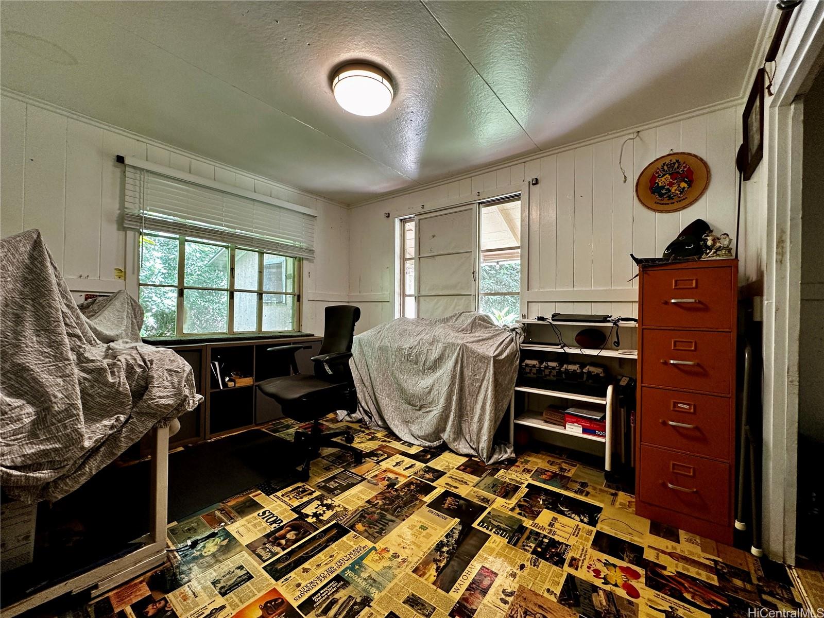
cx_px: 412
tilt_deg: +0.4
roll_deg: -1.1
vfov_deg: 85.7
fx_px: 333
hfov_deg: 102.1
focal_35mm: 14
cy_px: 309
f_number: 2.2
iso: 160
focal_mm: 2.22
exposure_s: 1/60
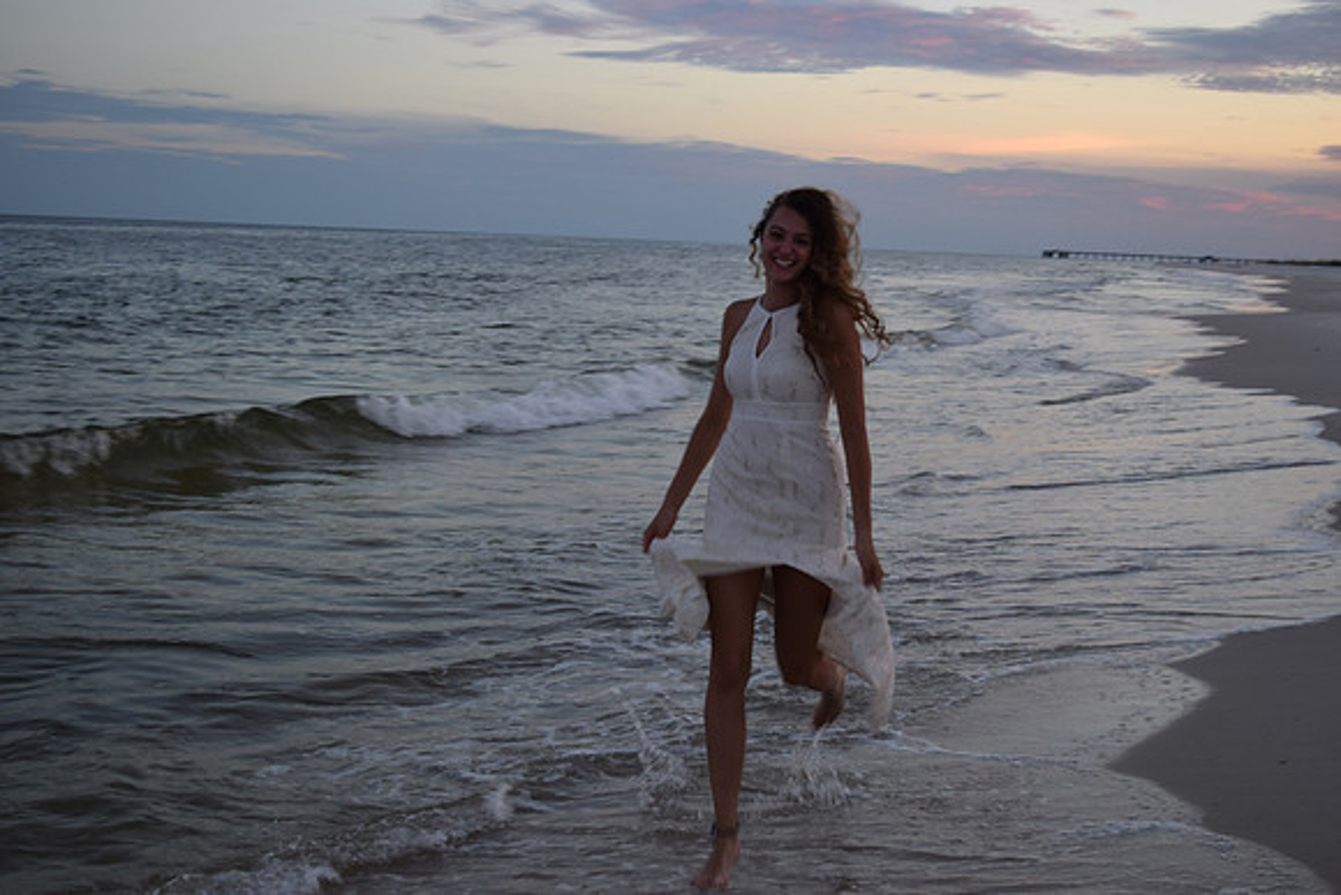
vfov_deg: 26.5
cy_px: 448
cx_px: 670
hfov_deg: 38.9
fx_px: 1900
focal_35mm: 51
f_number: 4.5
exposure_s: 1/60
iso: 450
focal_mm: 34
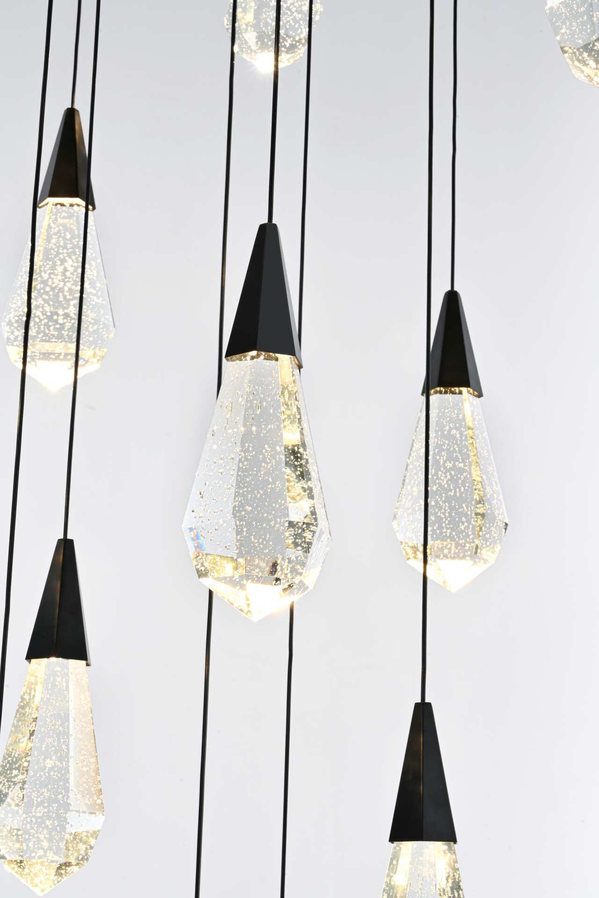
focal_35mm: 70
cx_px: 300
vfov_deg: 28.8
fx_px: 1747
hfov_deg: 19.5
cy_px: 449
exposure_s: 1/1.3
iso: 80
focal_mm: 70
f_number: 22
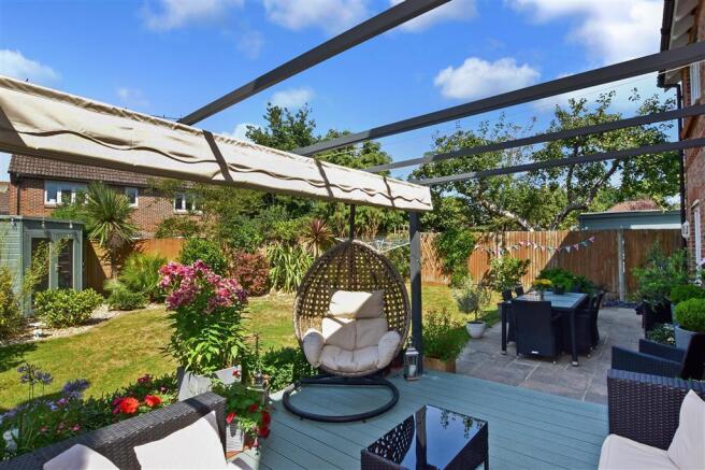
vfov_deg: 67.4
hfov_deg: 90.0
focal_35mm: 18
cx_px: 352
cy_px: 235
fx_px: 352
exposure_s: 1/60
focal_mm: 12
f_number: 14
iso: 400
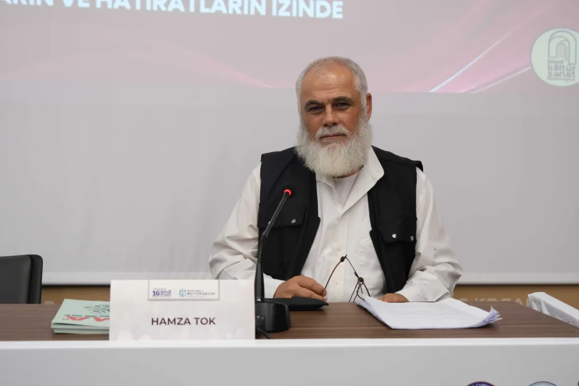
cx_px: 290
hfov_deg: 36.9
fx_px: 869
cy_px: 193
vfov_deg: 25.1
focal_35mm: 54
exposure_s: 1/52
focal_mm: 35.8
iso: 640
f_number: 4
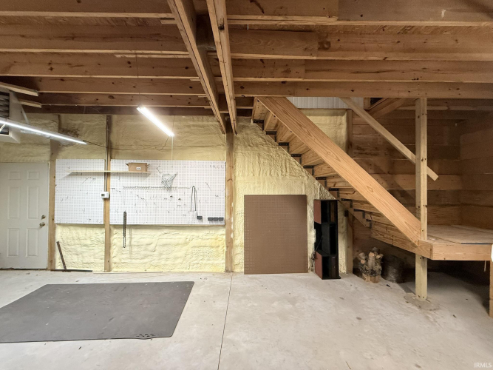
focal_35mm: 14
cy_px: 185
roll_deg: -0.8
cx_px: 246
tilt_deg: +1.6
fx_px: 199
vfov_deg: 85.7
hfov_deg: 102.1
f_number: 2.2
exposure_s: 1/120
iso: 320
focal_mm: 2.22
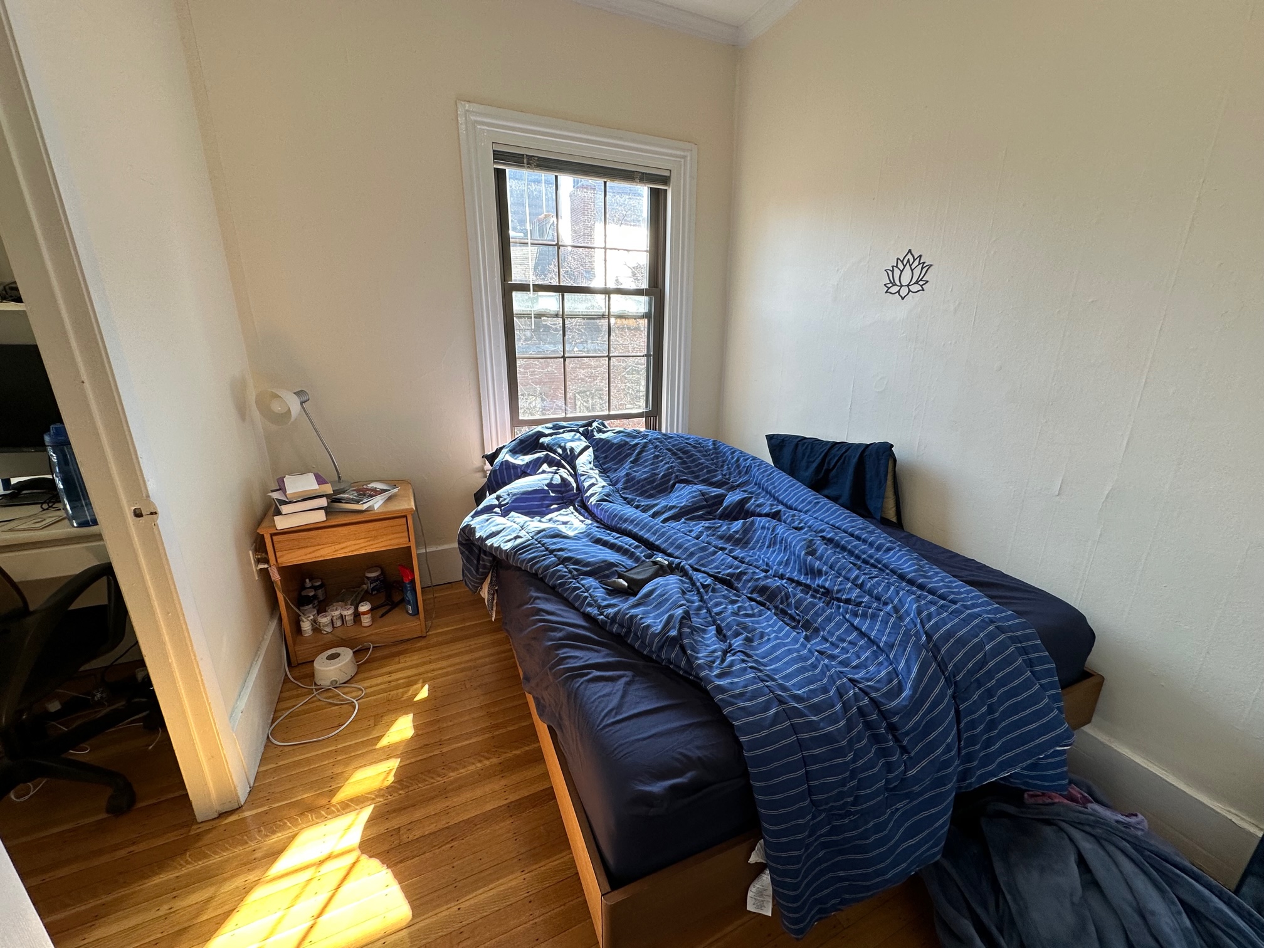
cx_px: 632
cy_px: 474
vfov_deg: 85.7
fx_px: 511
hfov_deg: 102.1
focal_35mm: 14
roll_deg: -0.3
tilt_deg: -17.1
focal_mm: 2.22
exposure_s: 1/99
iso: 80
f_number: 2.2
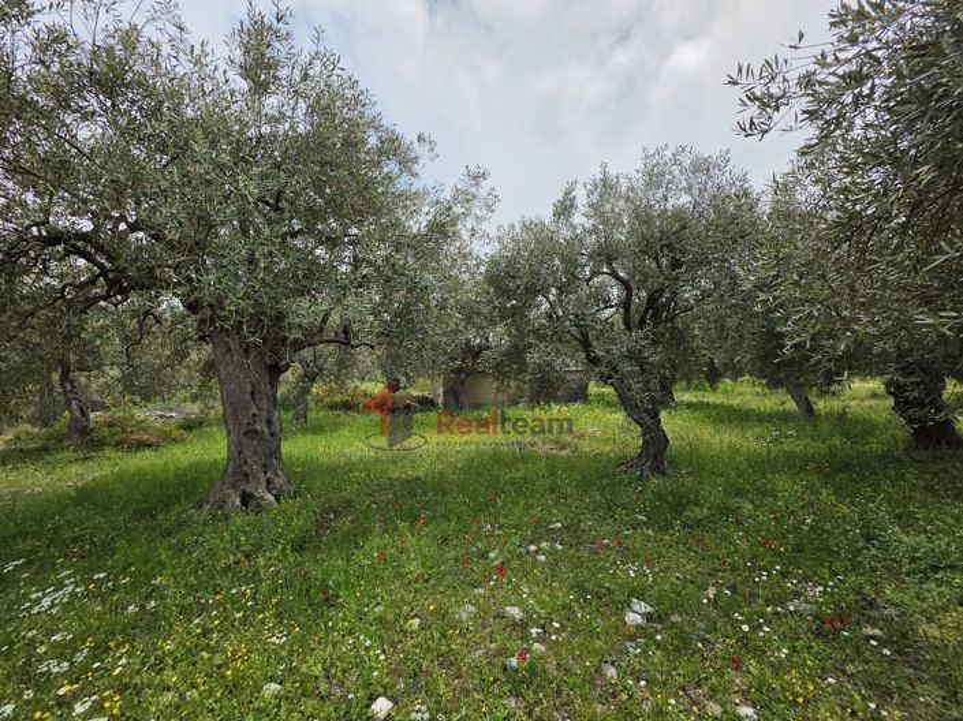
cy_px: 360
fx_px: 361
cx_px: 482
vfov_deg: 89.9
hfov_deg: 106.2
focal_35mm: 13
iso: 32
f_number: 1.9
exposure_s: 1/2352
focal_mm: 2.2
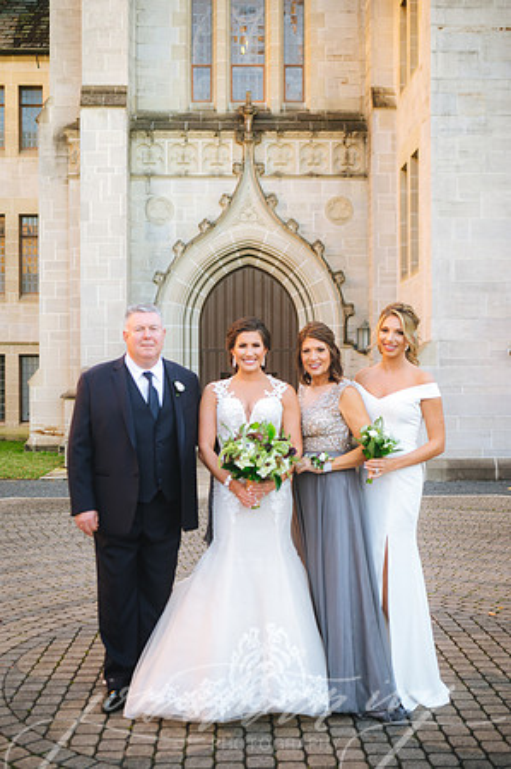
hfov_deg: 29.8
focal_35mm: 45
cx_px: 256
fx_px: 960
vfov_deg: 43.6
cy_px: 384
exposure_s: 1/250
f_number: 3.2
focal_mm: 45
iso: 500
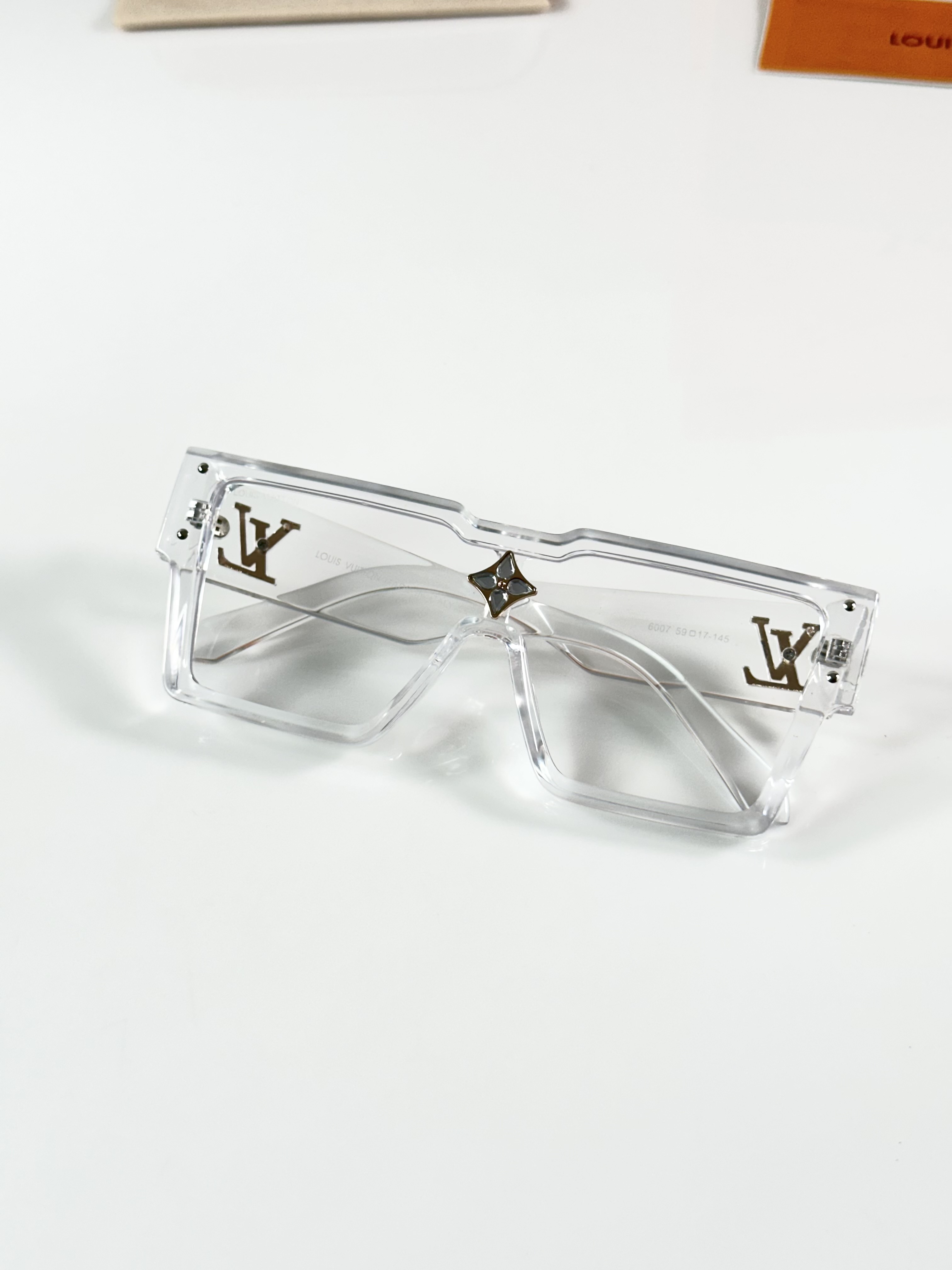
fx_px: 1760
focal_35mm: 48
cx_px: 476
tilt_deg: -46.0
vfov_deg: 39.7
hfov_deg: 30.3
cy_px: 635
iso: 50
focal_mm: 6.86
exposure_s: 1/100
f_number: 1.78
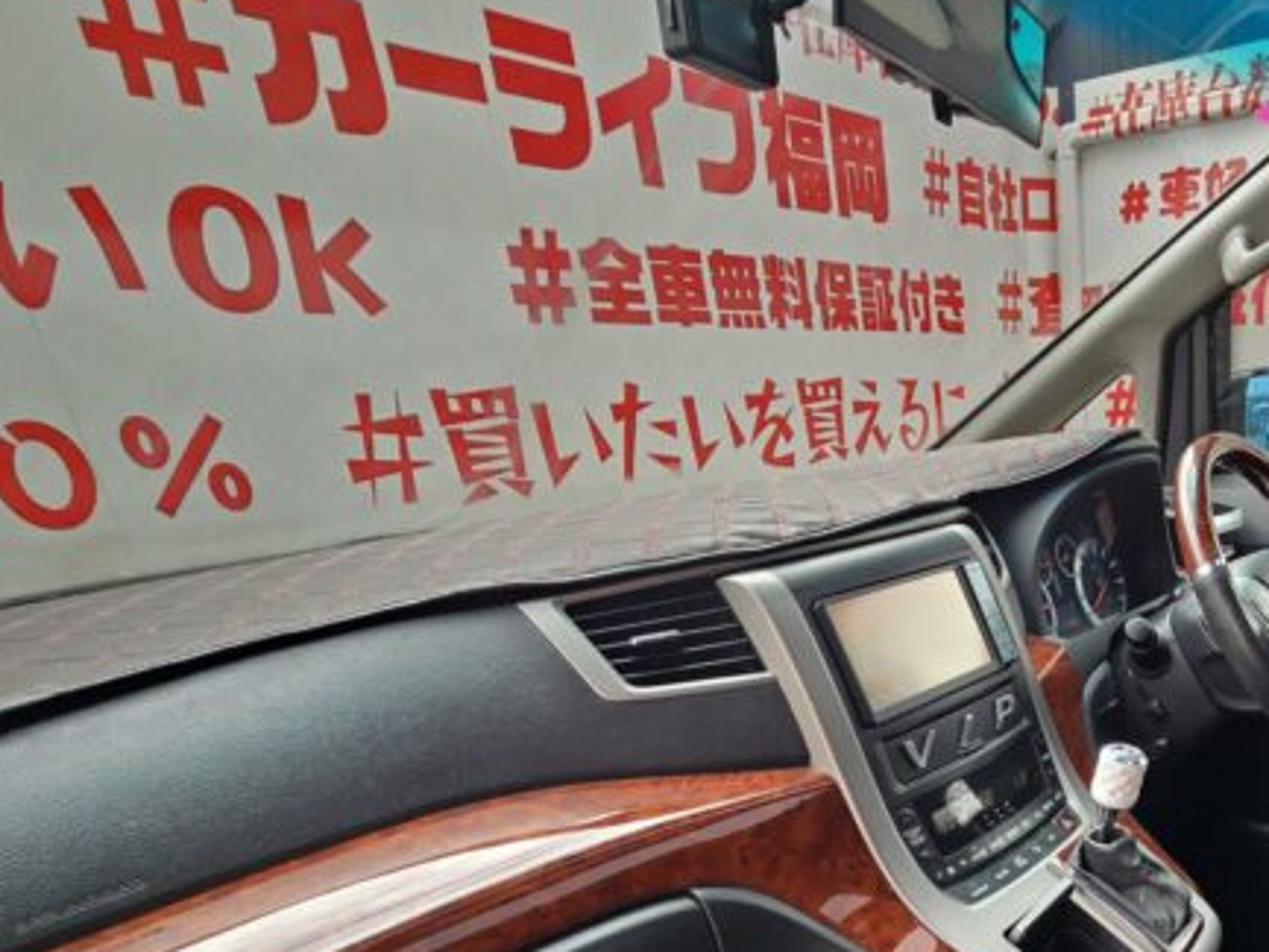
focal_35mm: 24
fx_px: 880
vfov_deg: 51.1
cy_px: 835
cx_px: 1035
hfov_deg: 64.5
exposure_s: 1/189
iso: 50
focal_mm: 2.2
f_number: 2.2
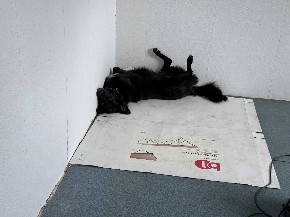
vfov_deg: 30.3
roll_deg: -2.9
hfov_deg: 39.7
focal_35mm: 48
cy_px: 108
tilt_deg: -23.1
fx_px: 402
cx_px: 145
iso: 64
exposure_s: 1/121
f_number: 1.78
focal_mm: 6.76
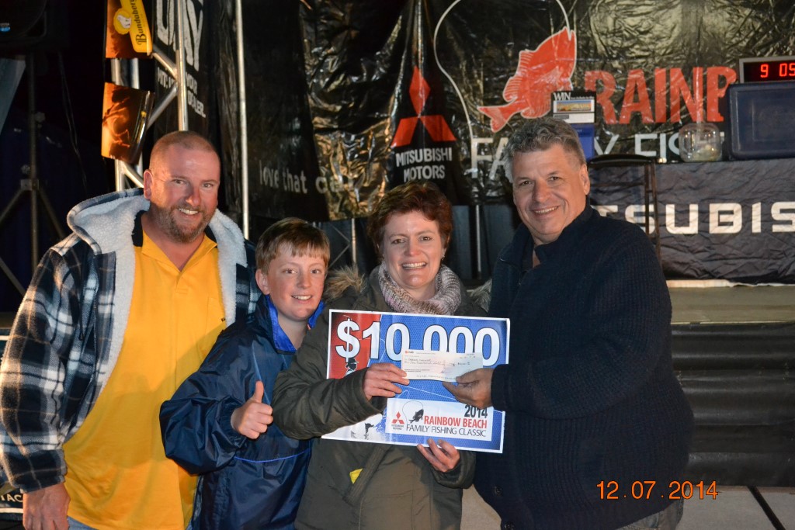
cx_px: 398
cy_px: 265
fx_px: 1159
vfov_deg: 25.8
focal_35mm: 52
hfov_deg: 37.8
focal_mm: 35
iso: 3200
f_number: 5
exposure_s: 1/60
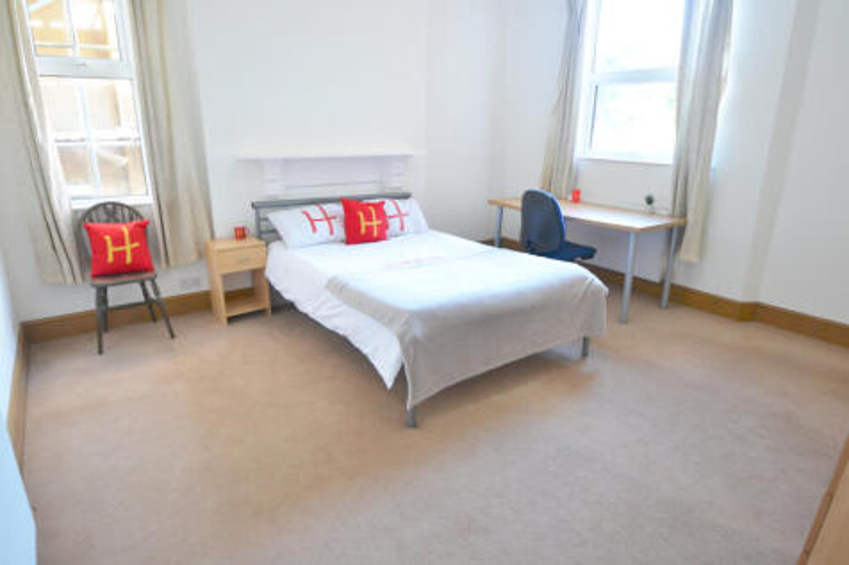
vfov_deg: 63.2
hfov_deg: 85.4
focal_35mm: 20
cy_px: 282
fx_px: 460
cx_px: 424
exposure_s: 1/60
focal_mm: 13
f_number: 3.8
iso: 800
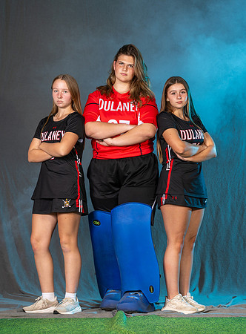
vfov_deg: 15.1
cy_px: 161
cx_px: 117
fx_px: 1262
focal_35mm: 132
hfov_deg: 11.1
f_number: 5.6
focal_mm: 78
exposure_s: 1/125
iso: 80
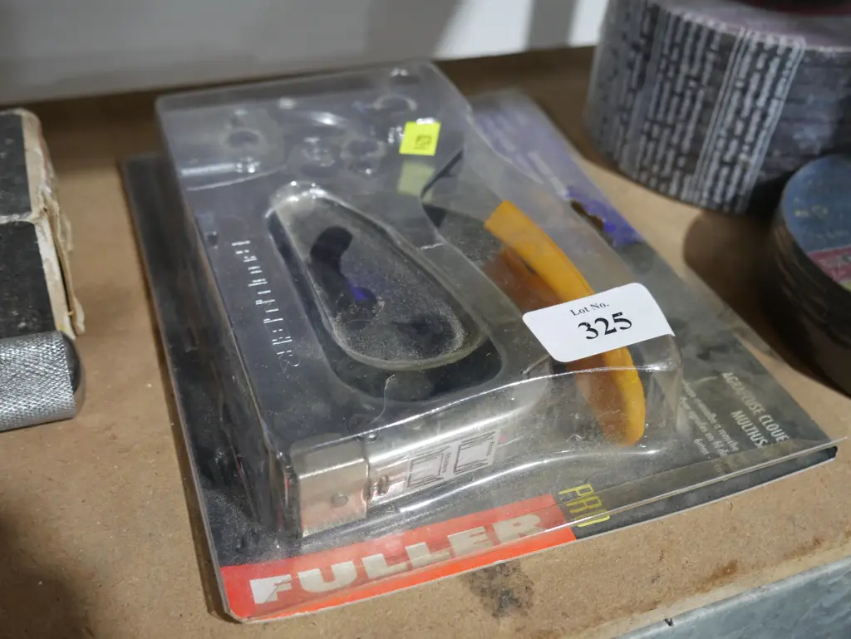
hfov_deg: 49.0
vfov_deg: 37.8
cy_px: 320
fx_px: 935
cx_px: 426
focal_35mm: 38
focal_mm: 19
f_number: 4.1
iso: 1600
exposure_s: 1/60
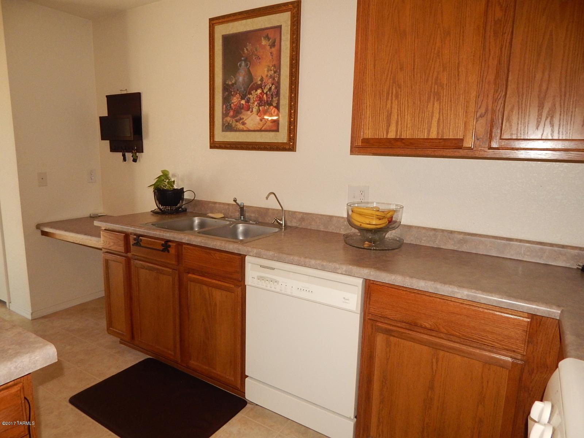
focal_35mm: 22
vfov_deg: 61.1
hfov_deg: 76.4
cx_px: 292
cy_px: 219
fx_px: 371
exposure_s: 1/30
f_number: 6
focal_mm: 4
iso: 280
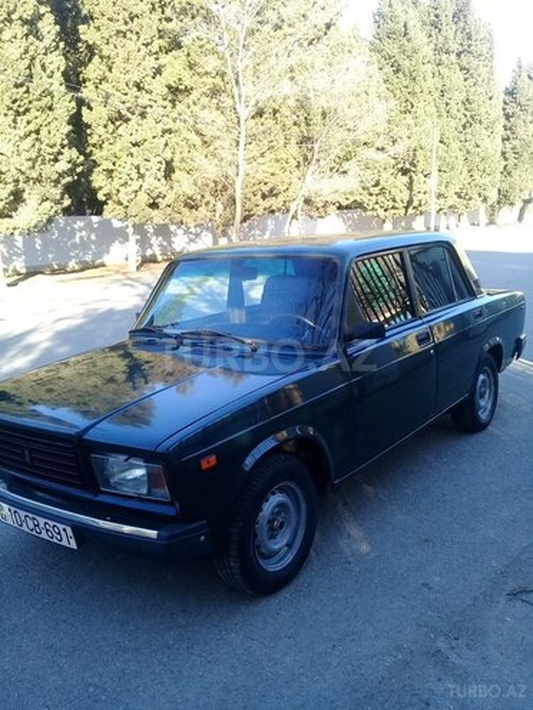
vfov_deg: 58.4
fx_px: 636
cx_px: 266
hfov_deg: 45.4
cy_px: 355
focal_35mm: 31
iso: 50
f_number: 2.2
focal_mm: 3.3
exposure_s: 1/131
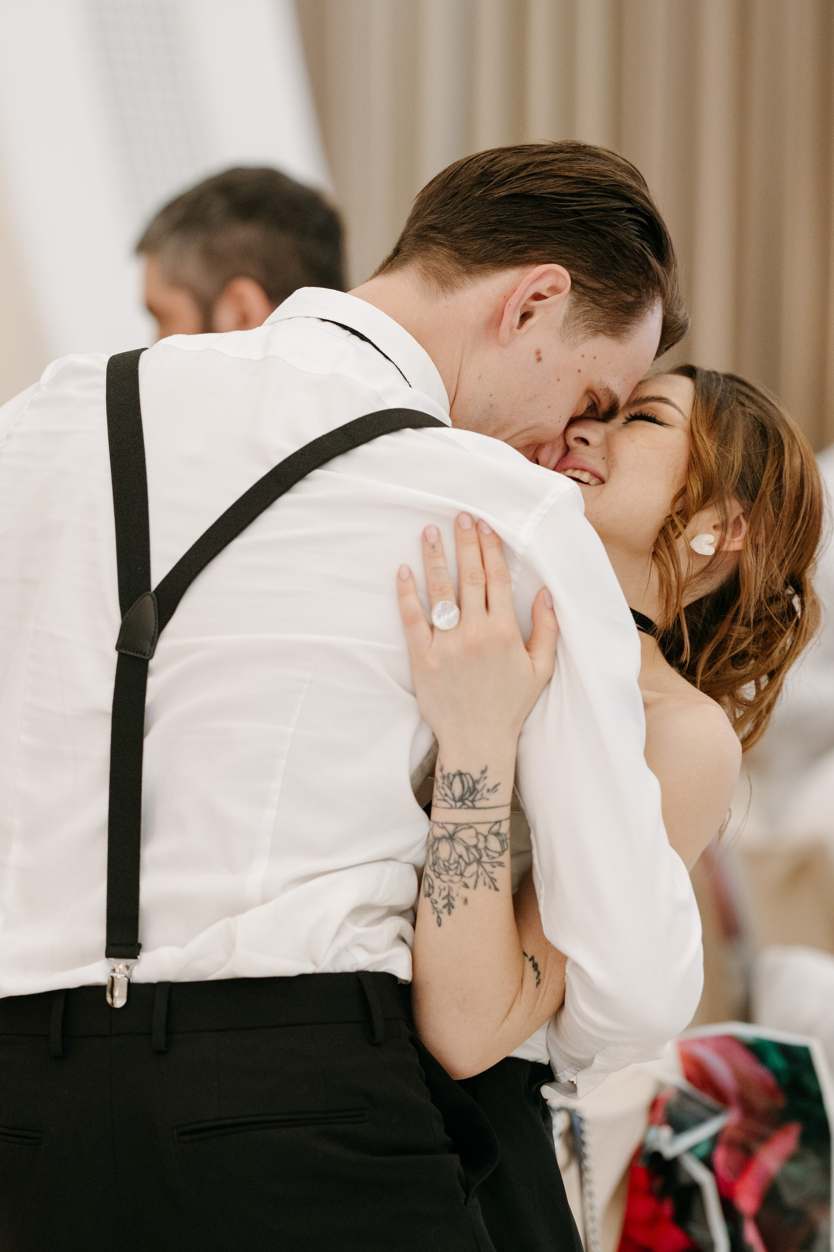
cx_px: 388
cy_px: 806
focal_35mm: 174
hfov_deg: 7.9
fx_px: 6050
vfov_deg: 11.8
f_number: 2.8
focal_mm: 135
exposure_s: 1/320
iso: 2000
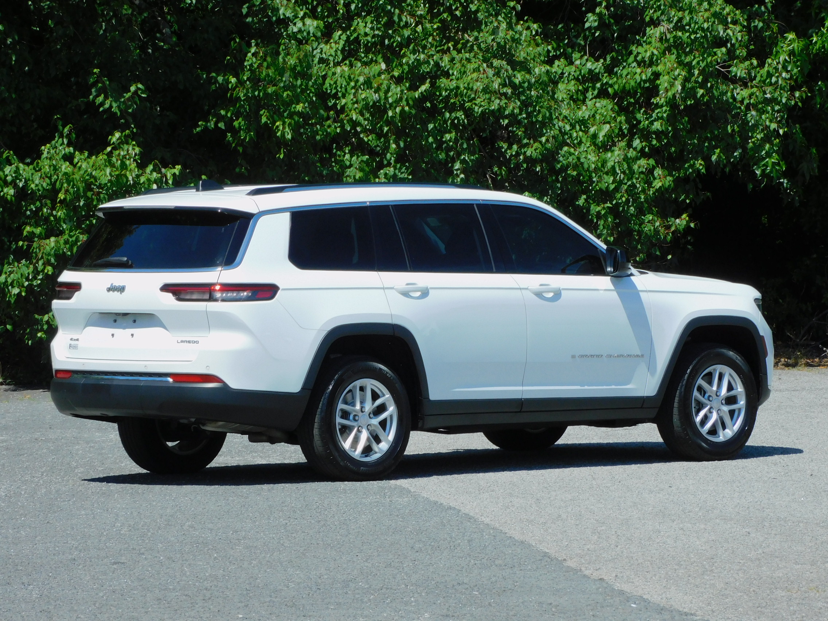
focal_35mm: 200
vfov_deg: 7.4
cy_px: 310
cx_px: 414
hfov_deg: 9.9
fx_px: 4784
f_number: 5.3
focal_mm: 35.8
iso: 125
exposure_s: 1/640
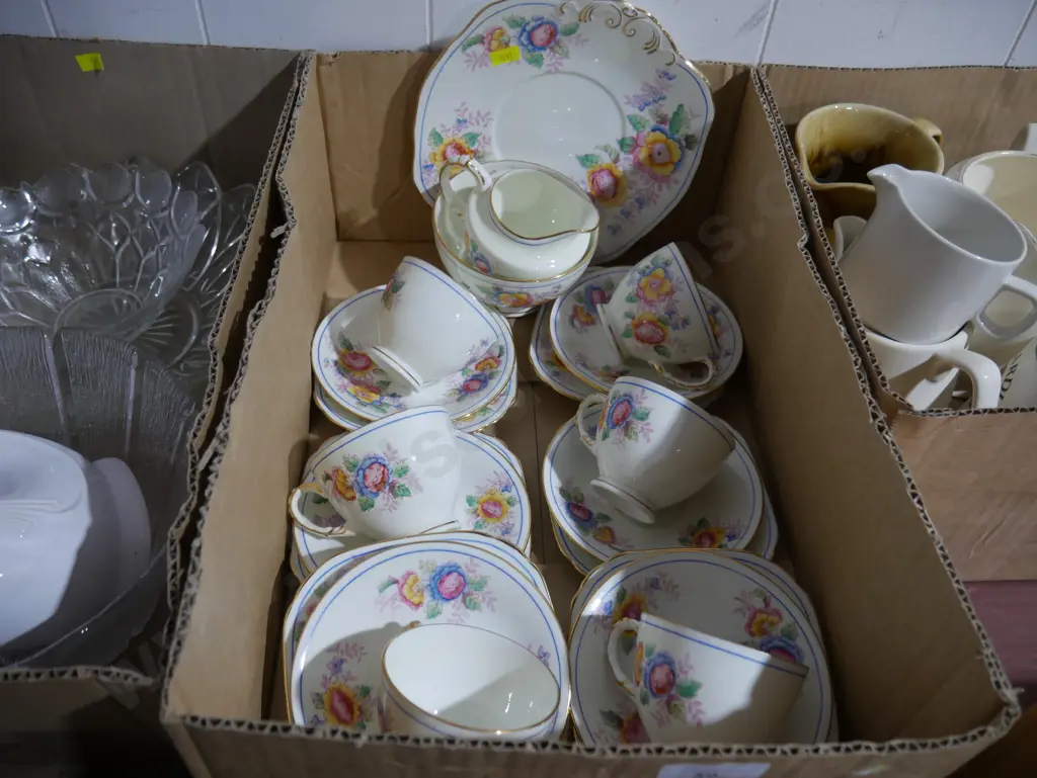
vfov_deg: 49.8
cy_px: 389
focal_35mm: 28
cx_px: 518
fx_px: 839
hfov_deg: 63.4
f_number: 3.5
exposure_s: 1/60
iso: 640
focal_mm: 14
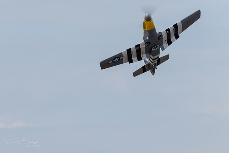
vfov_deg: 2.1
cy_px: 150
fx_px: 4156
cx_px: 71
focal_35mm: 653
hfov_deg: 3.2
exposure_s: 1/500
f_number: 7.1
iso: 200
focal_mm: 222.5
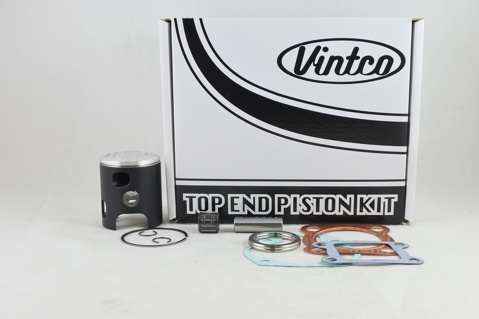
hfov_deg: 53.1
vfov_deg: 36.9
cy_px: 160
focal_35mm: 36
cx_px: 240
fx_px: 479
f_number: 4
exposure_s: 1/125
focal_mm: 13.4
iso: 400
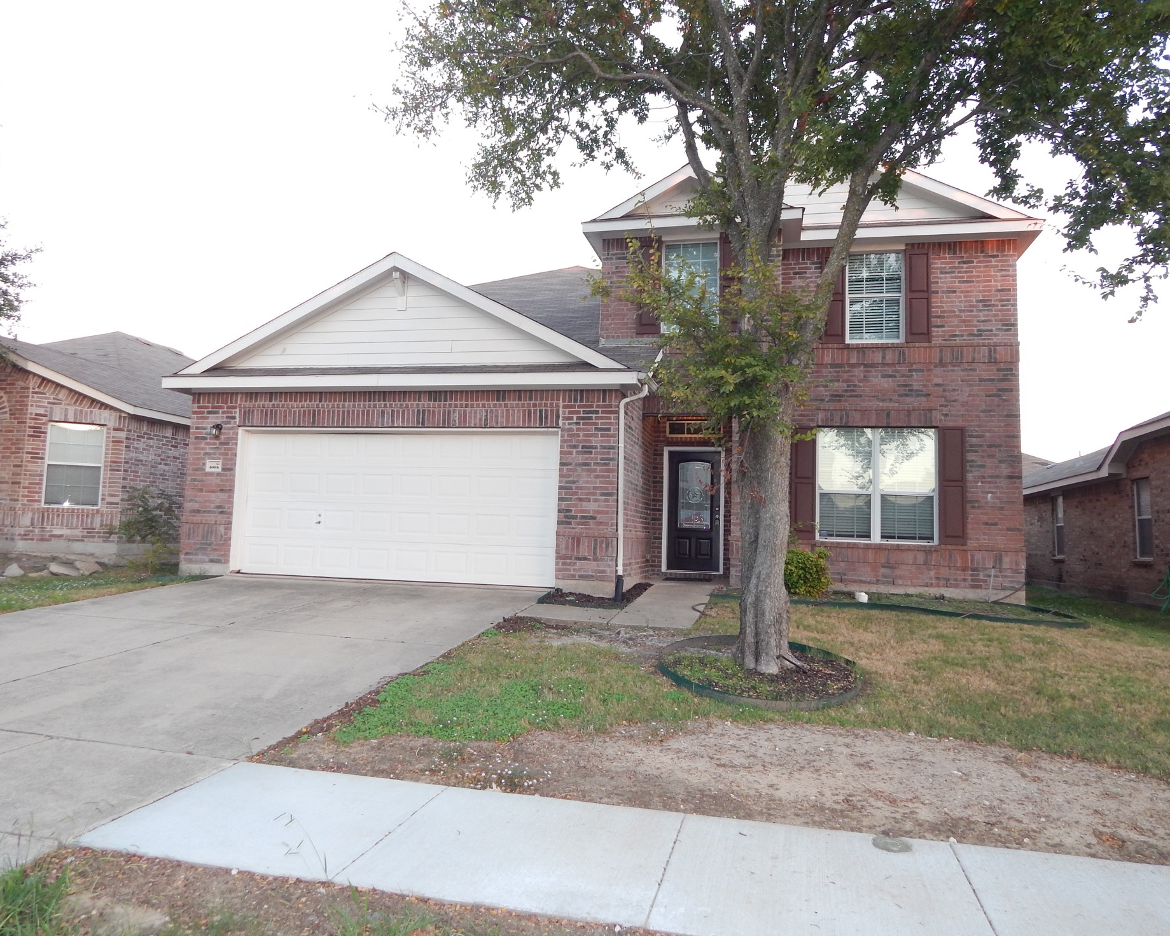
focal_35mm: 25
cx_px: 571
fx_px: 866
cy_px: 452
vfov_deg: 56.8
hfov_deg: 68.1
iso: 180
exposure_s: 1/40
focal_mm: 4
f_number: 3
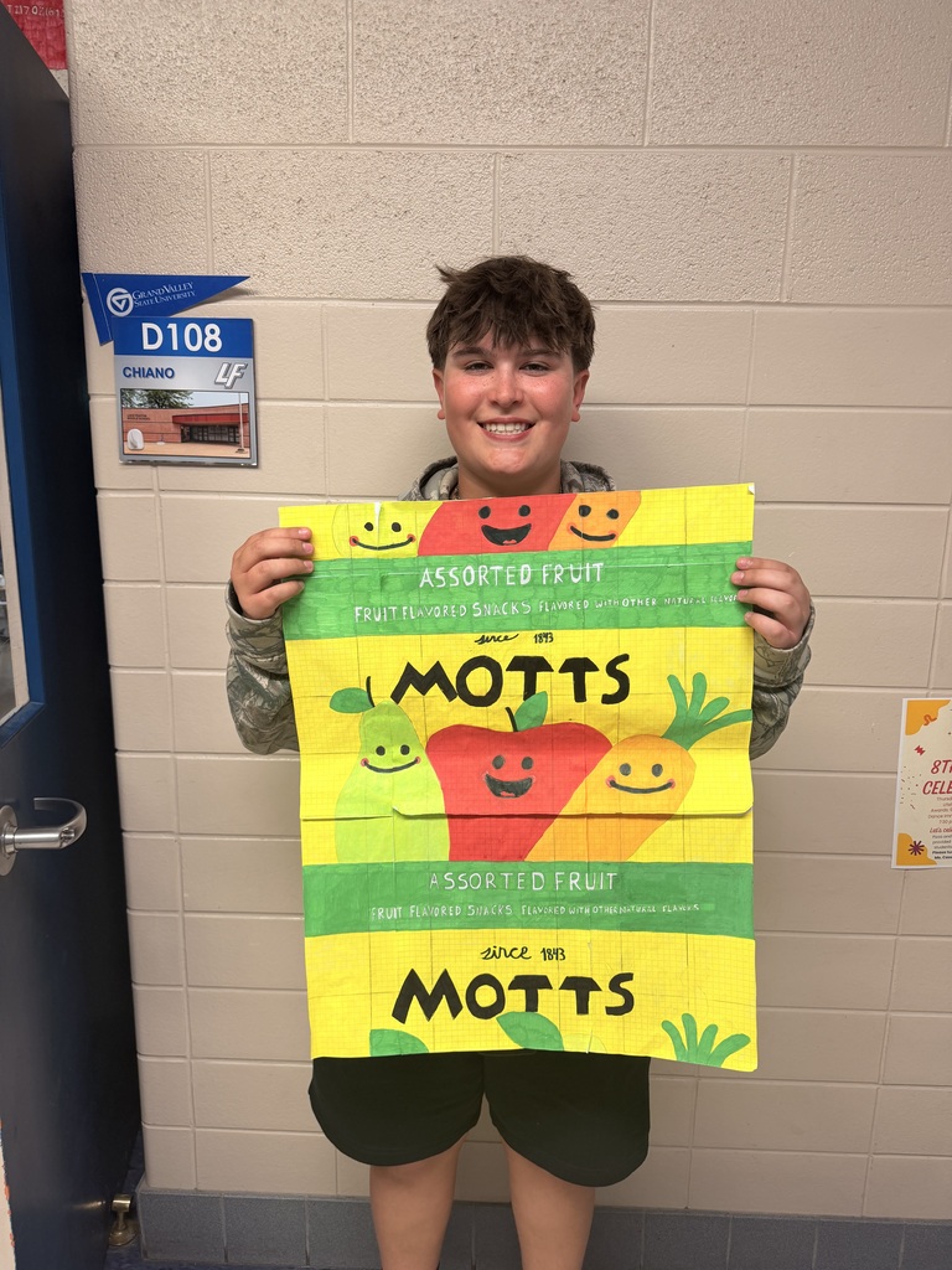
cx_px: 476
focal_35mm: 24
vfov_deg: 71.6
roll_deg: -1.5
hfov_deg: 56.8
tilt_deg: -11.7
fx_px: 880
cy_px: 635
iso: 125
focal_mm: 6.76
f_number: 1.78
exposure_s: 1/60
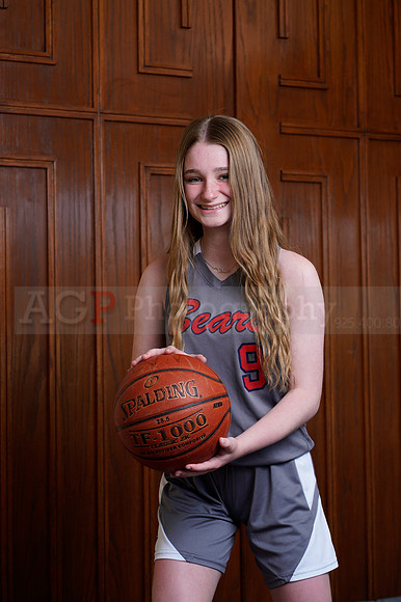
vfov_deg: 23.9
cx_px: 200
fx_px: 1422
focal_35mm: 85
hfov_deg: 16.1
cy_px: 301
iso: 200
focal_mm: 85
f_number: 5.6
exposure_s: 1/250
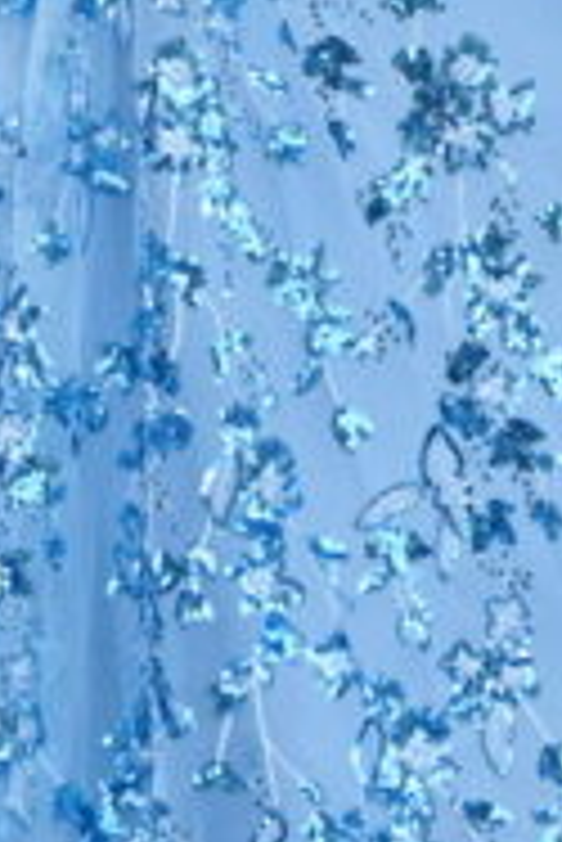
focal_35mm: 508
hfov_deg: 2.7
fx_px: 11873
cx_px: 344
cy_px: -522
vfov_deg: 4.0
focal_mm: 62
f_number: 5
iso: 200
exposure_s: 1/400
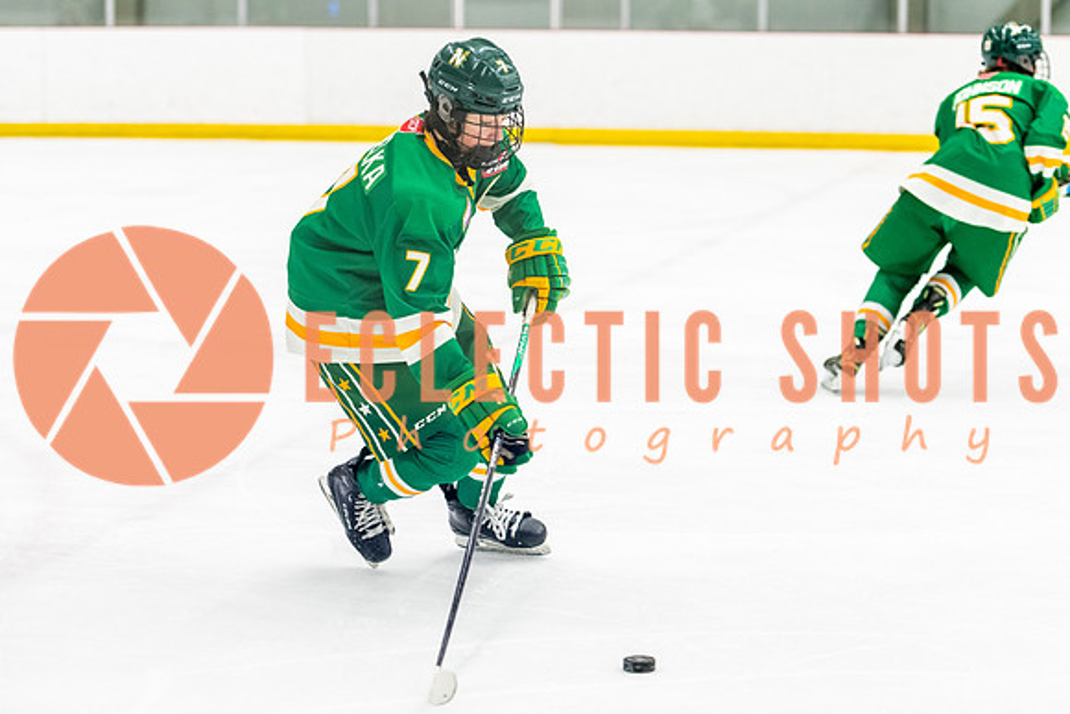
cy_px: 336
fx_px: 2998
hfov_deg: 20.2
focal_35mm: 101
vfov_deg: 13.6
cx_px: 574
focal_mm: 92
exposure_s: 1/800
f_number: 2.8
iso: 3200
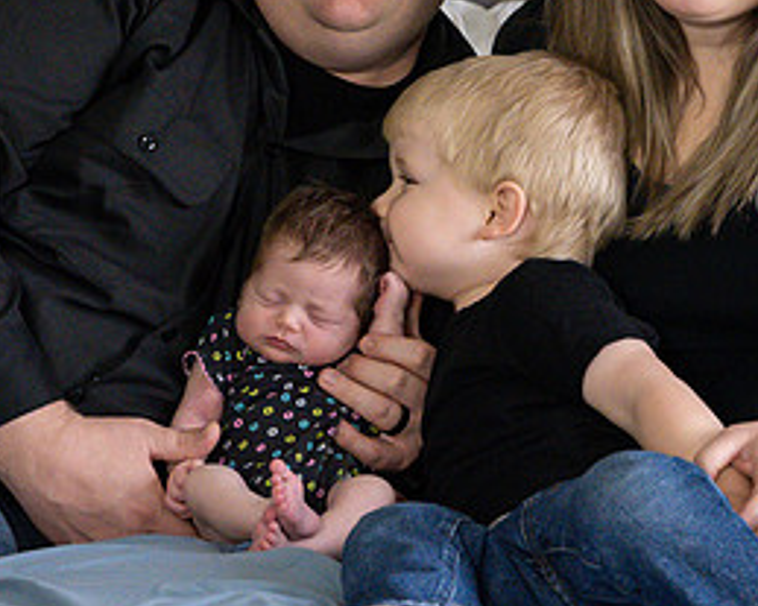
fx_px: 3027
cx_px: 640
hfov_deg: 14.2
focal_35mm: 135
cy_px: -151
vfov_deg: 11.2
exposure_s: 1/400
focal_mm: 37
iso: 3200
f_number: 4
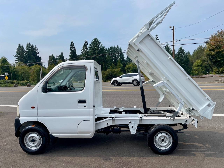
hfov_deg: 69.4
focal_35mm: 25
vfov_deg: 54.9
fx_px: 162
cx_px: 112
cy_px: 84
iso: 32
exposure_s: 1/4717
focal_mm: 5.1
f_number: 1.6
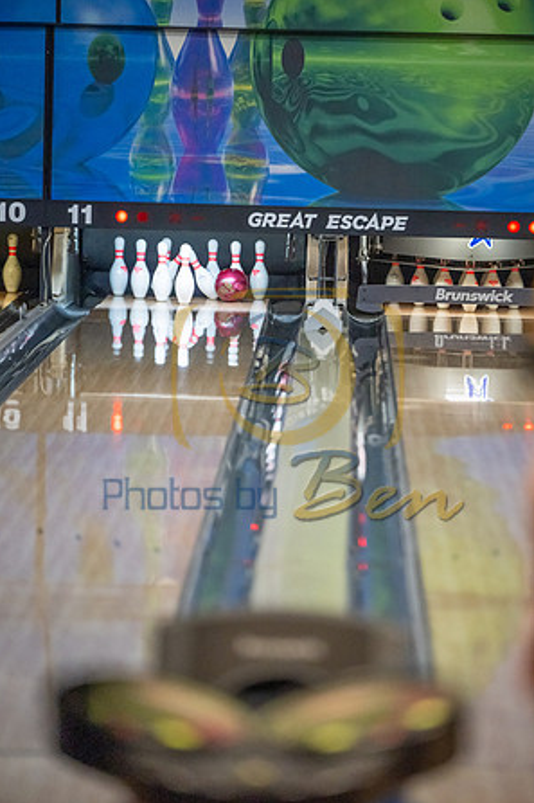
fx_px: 4498
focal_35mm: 202
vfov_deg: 10.2
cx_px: 266
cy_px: 403
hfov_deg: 6.8
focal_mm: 200
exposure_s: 1/1000
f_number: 2.8
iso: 4000
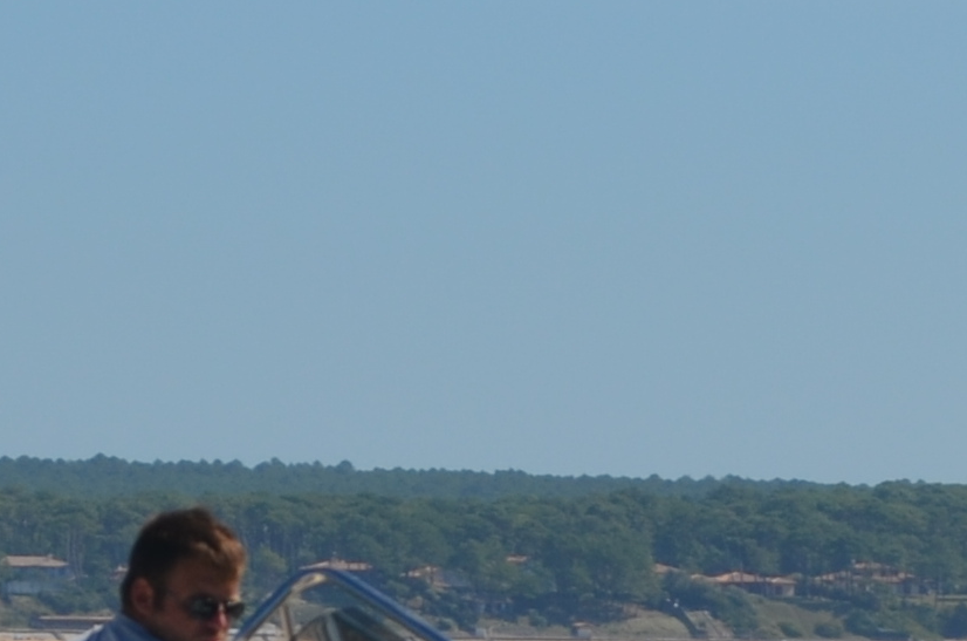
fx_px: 13187
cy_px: 681
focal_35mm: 492
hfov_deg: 4.2
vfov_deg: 2.8
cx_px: 837
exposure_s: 1/400
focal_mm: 55
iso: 100
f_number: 10
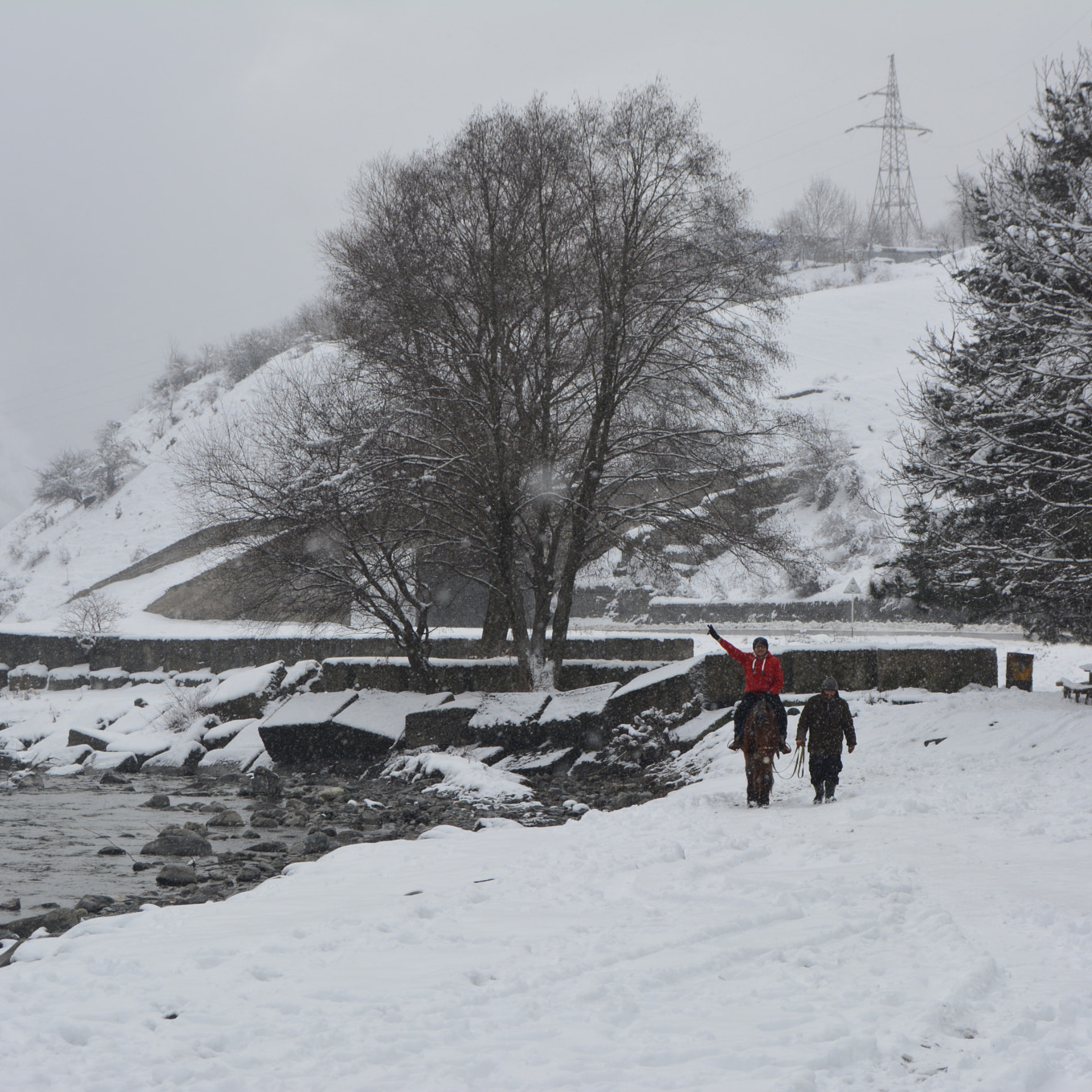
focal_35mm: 106
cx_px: 671
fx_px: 3770
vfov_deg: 16.5
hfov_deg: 16.5
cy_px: 546
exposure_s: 1/320
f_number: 10
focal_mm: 55
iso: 200
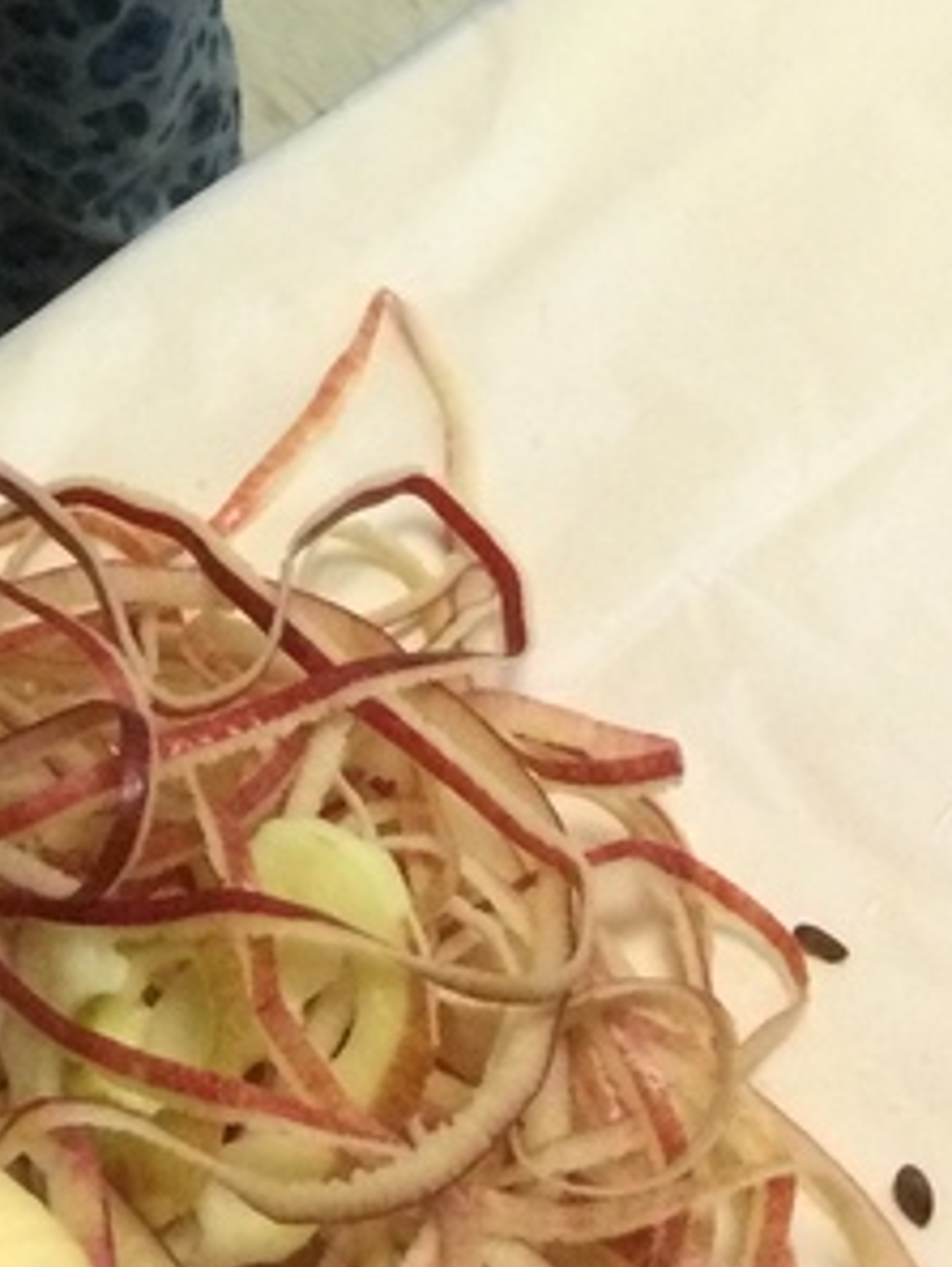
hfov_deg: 13.7
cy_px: -721
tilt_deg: -39.8
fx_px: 3921
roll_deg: +5.9
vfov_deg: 16.5
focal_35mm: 107
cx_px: 13
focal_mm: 3.3
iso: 160
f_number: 2.4
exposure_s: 1/30
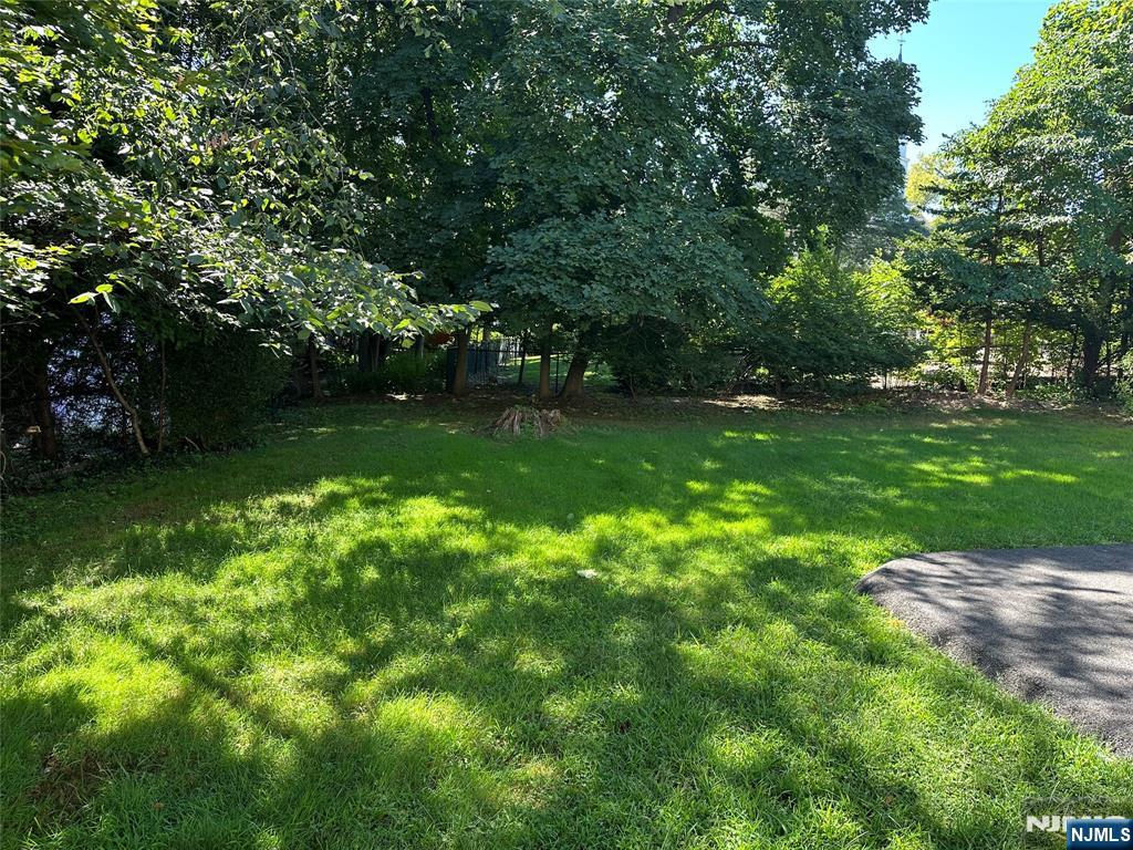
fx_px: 786
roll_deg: -2.7
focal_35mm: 24
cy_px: 425
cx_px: 566
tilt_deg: -5.4
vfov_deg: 56.8
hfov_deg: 71.6
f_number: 1.78
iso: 80
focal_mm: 6.86
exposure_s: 1/360
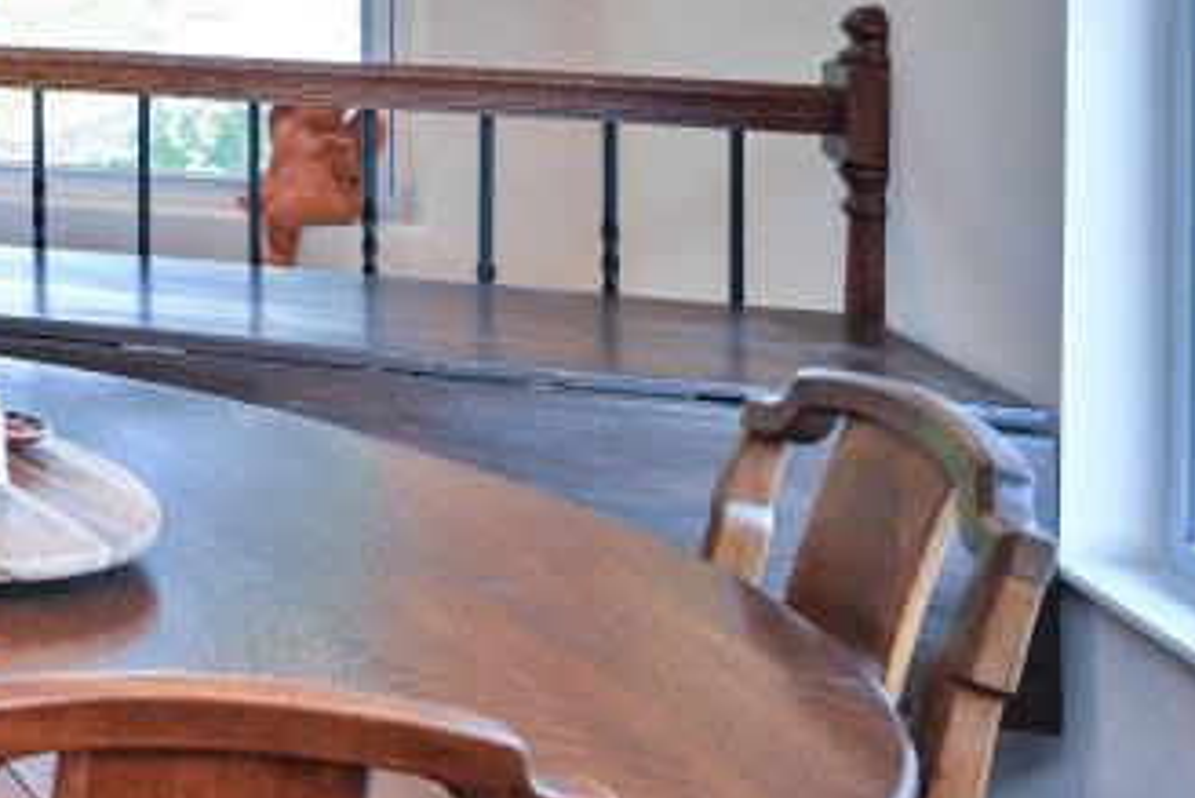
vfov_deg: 19.7
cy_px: -226
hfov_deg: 18.3
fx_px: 2125
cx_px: -1279
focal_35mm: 64
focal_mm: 14
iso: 250
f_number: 4
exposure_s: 1/60
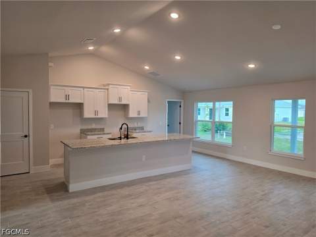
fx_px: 210
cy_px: 118
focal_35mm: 23
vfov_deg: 58.9
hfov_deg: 73.9
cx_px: 158
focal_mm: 6.5
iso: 64
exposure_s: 1/120
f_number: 1.4
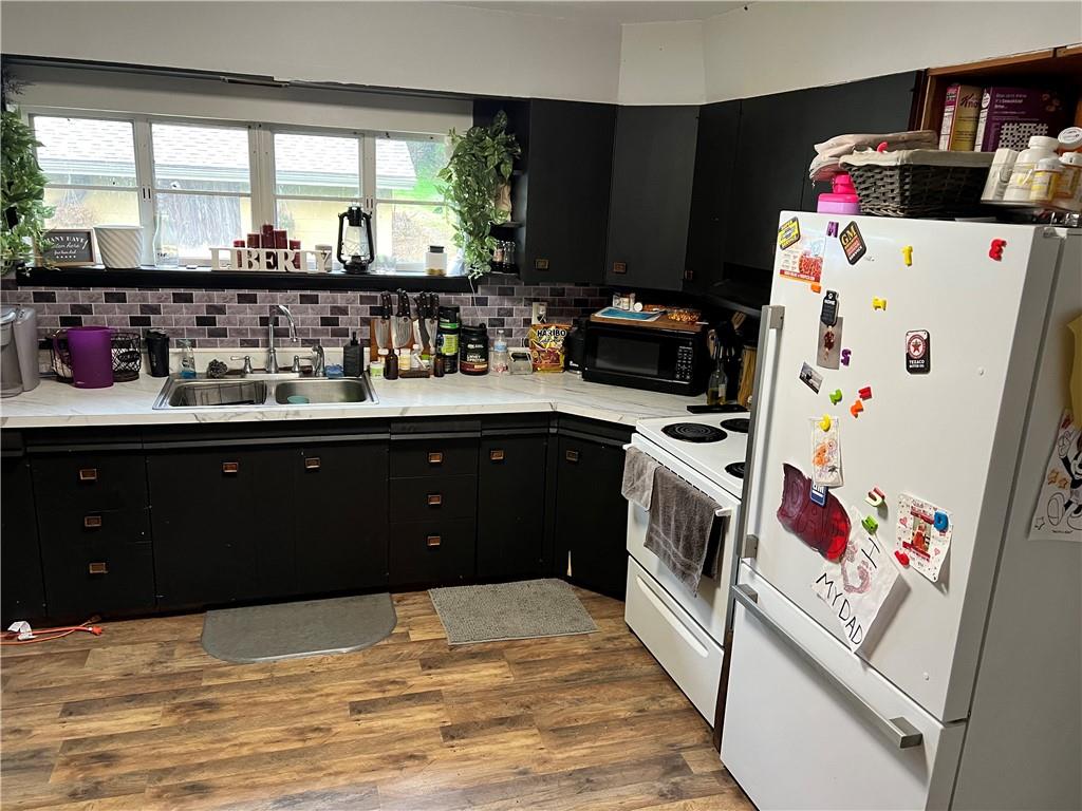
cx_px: 541
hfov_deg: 67.3
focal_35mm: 26
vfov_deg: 53.1
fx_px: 813
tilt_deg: -16.1
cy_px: 406
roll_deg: -2.7
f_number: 1.5
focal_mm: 5.7
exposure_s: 1/60
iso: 250
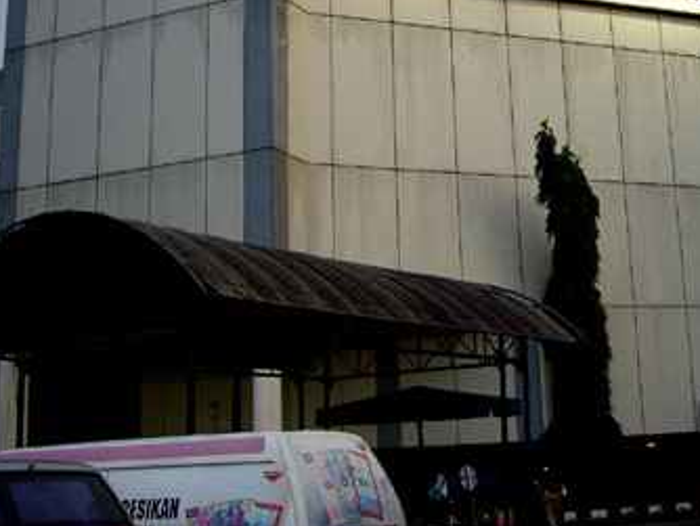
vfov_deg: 25.0
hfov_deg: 32.8
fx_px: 1174
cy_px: 148
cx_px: 493
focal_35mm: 58
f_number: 2.8
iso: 200
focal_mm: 7.9
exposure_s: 1/60
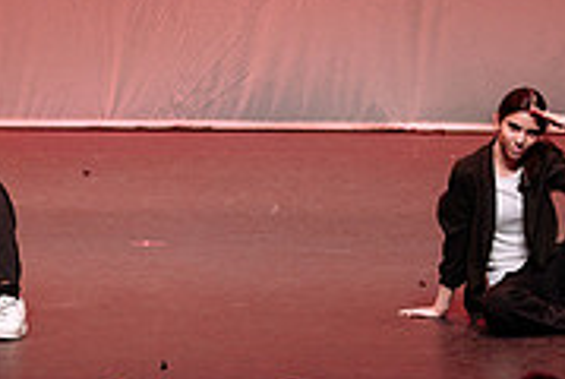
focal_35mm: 299
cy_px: 144
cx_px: 496
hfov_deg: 6.9
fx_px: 4700
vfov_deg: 4.6
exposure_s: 1/400
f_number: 2.8
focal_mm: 70
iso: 1250
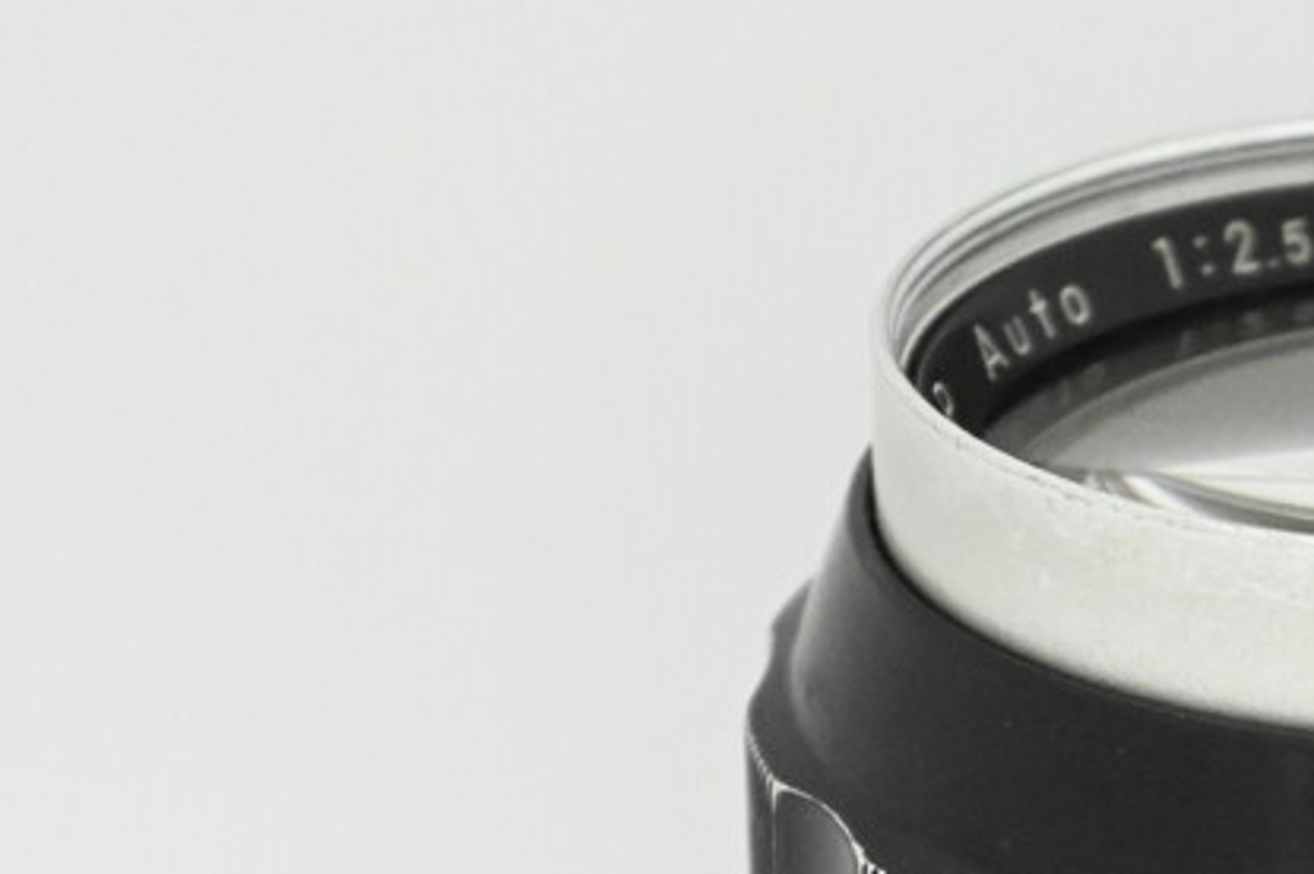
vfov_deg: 6.3
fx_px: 7914
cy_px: 1150
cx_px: 1485
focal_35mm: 217
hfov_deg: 9.4
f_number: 7.1
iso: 6400
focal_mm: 50
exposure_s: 1/200
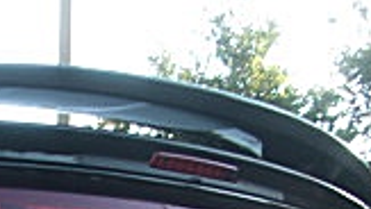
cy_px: 502
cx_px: -255
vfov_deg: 7.4
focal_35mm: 154
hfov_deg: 12.9
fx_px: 1516
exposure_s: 1/80
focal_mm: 6.3
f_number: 2.8
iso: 50
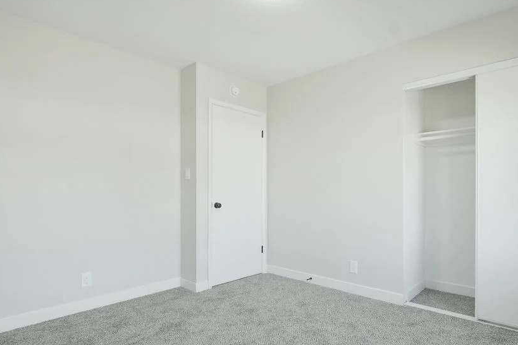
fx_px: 288
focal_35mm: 20
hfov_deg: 83.6
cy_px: 207
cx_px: 291
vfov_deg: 61.4
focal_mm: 16
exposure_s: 1/80
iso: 800
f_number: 4
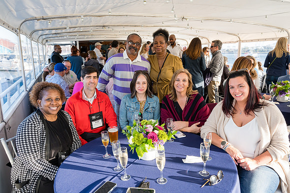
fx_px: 214
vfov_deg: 48.6
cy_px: 96
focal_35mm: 27
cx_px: 145
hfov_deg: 68.2
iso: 500
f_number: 5.6
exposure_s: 1/200
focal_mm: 26.6
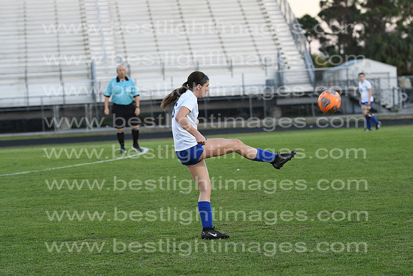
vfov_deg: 9.6
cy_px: 138
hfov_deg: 14.4
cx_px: 206
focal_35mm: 142
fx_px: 1635
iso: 900
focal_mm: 95
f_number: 2.8
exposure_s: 1/800
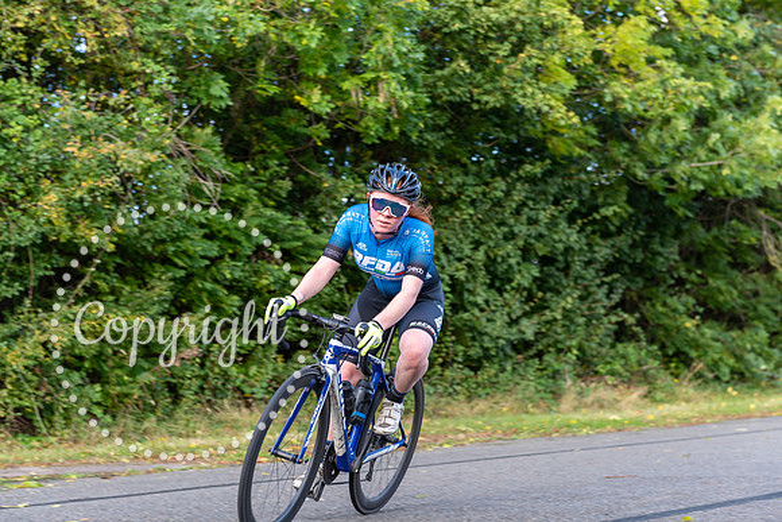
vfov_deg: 20.6
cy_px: 261
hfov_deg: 30.5
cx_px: 391
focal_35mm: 66
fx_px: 1434
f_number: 3.5
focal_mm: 66
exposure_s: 1/200
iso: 200
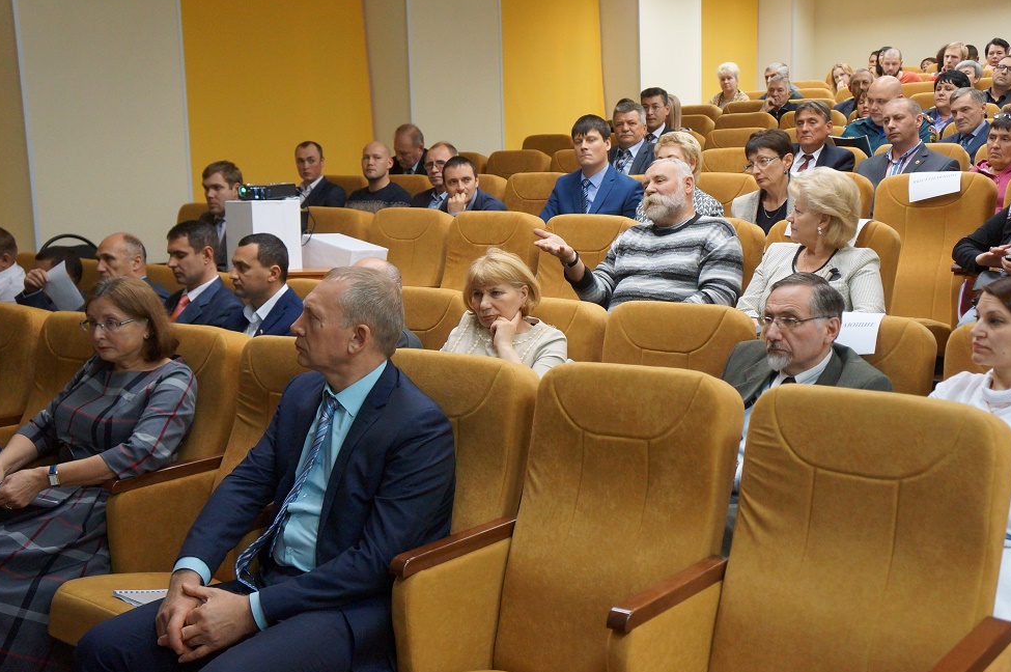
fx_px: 1193
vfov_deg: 31.5
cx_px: 518
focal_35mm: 43
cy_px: 327
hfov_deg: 45.9
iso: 2000
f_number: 4
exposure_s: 1/160
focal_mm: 27
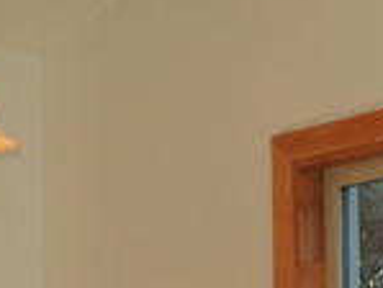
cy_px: 535
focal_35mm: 240
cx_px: 293
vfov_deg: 6.1
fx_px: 2658
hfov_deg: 8.2
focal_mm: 6.3
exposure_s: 1/50
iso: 110
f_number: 3.7
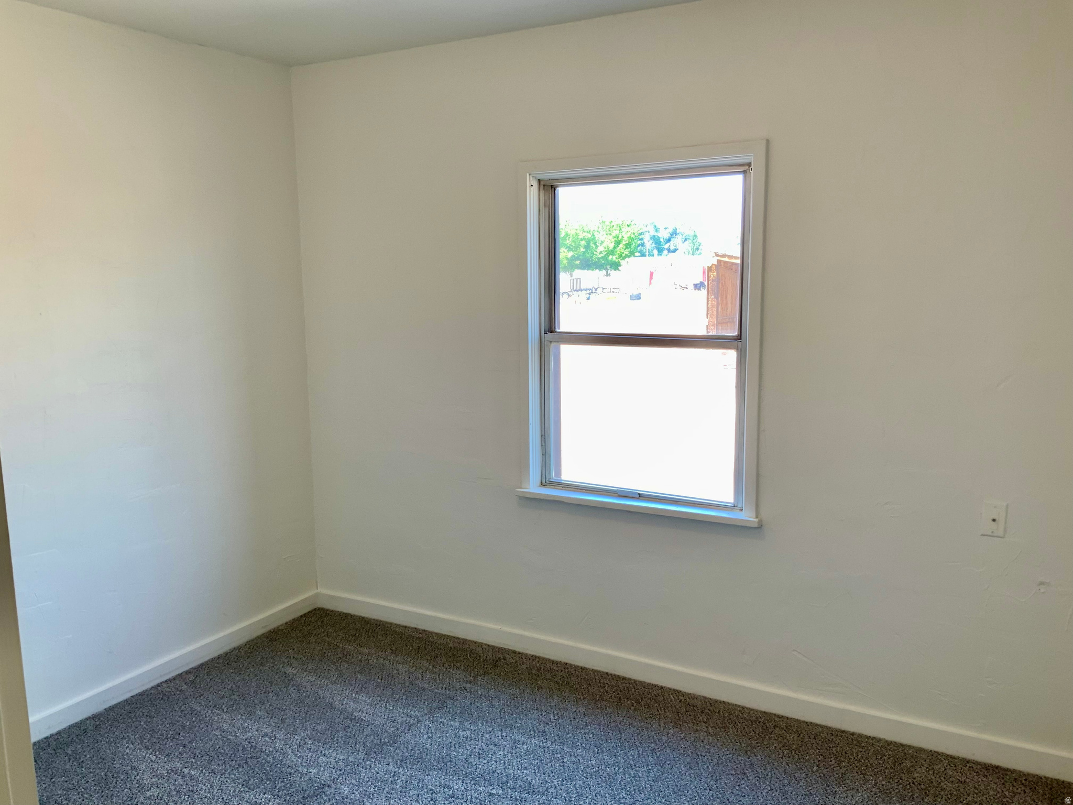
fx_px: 899
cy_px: 402
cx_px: 536
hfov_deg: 61.7
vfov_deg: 48.2
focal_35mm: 29
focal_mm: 3
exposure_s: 1/120
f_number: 1.8
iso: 25
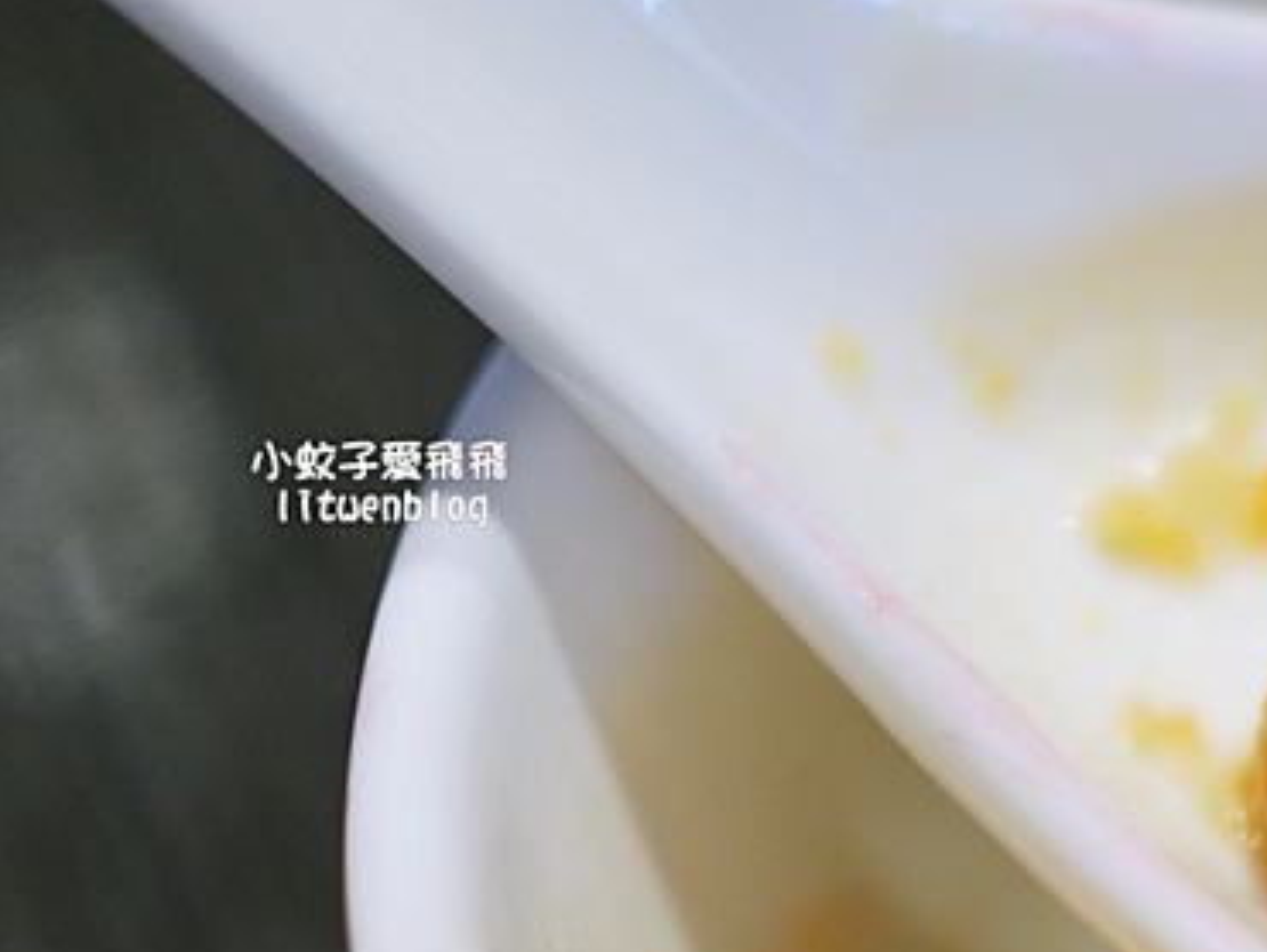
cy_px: 728
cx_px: 1589
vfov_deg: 11.0
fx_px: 4944
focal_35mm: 135
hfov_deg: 14.1
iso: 200
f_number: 1.8
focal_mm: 25
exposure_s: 1/125
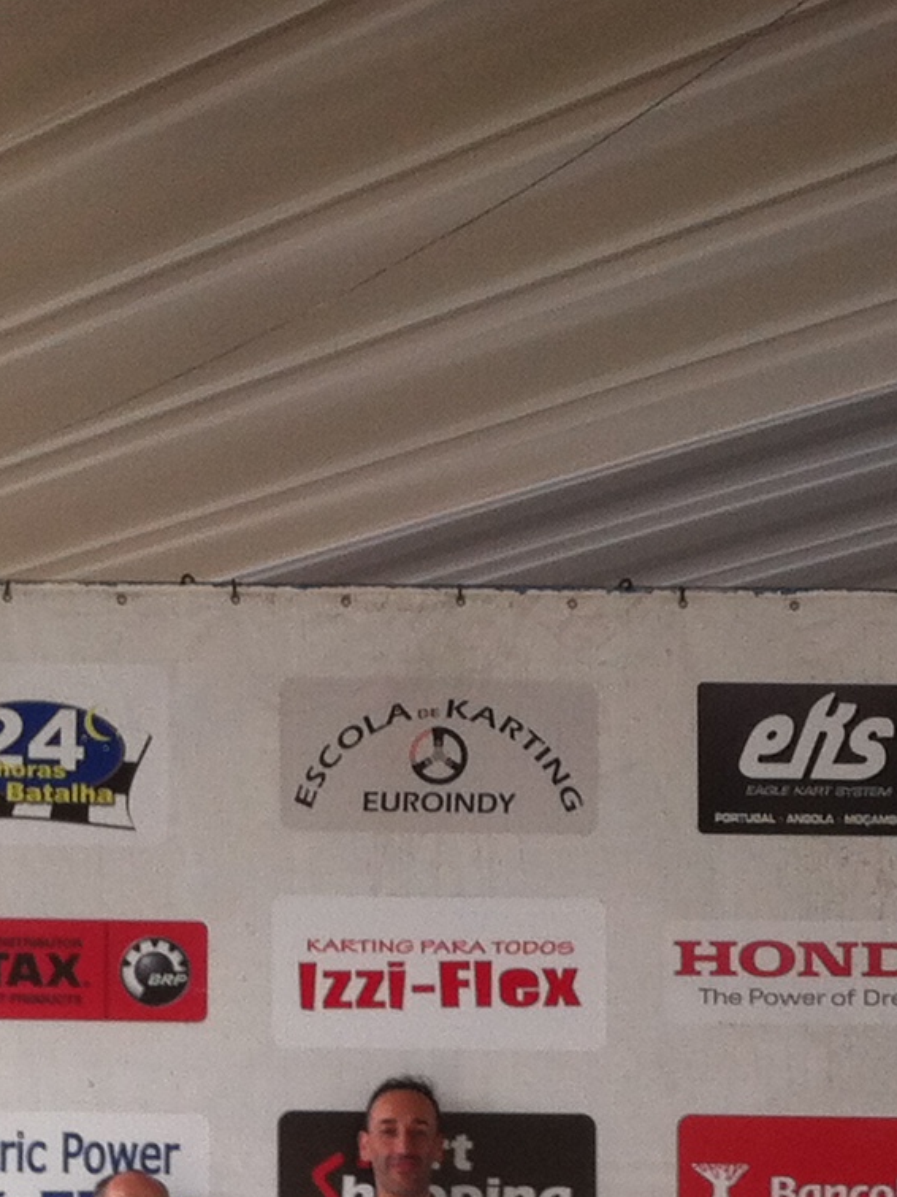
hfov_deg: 12.3
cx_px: 296
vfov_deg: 15.8
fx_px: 4147
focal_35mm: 120
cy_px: 1432
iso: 80
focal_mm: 3.85
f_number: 2.8
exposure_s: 1/24
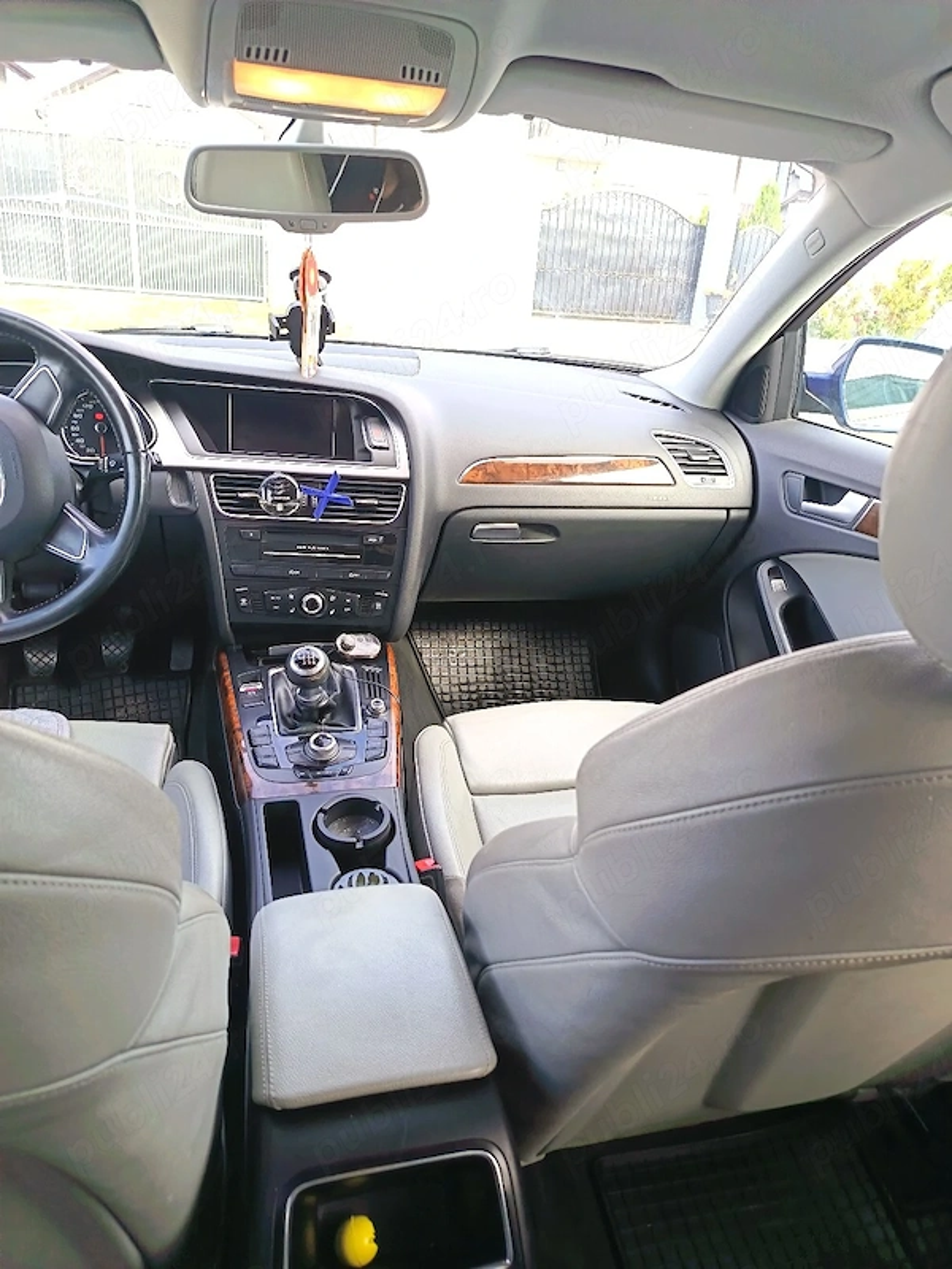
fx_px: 880
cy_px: 634
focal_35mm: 24
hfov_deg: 56.8
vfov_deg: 71.6
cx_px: 476
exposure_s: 1/100
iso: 276
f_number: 1.75
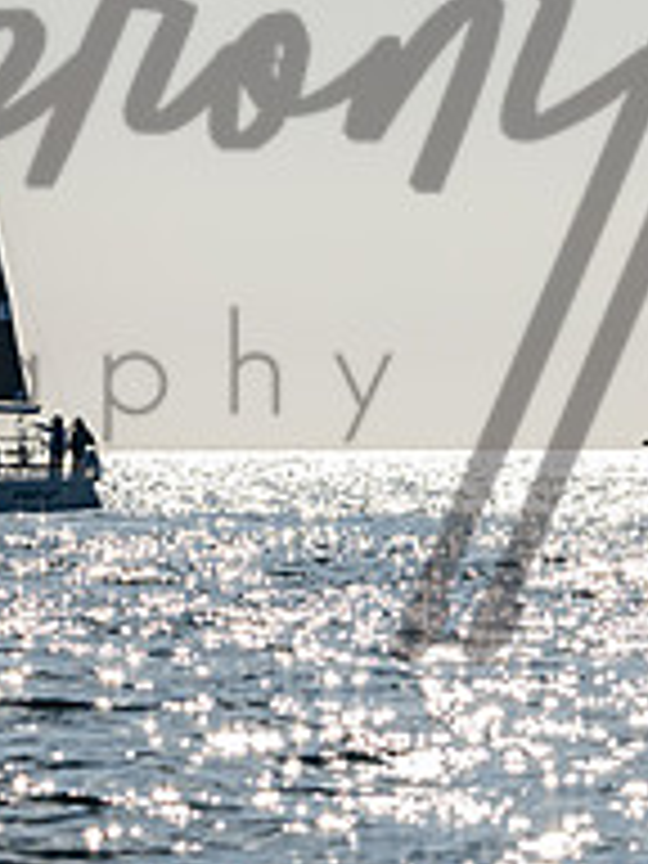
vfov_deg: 2.5
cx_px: 529
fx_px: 20092
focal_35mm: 805
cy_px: -6
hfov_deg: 1.8
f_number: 5
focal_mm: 220
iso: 400
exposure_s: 1/8000
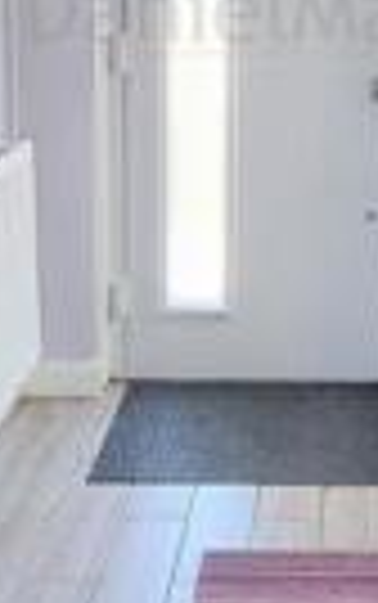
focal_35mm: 60
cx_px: 340
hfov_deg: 21.2
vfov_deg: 31.9
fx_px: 987
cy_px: 29
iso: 250
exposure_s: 1/50
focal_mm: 2.2
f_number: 2.2
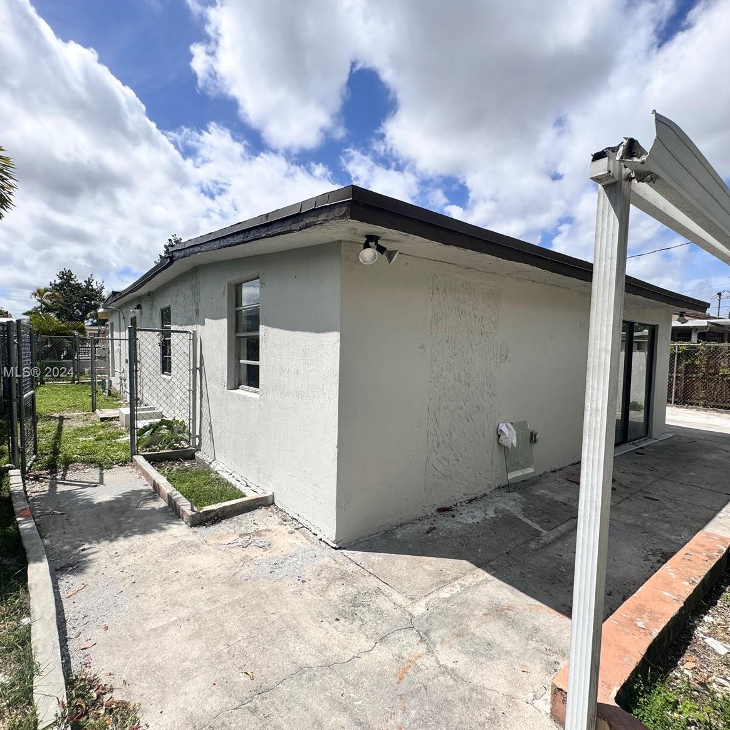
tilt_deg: -4.6
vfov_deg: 84.0
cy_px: 373
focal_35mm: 17
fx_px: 406
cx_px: 375
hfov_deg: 83.9
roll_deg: -1.6
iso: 50
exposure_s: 1/2584
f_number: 2.2
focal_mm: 2.22
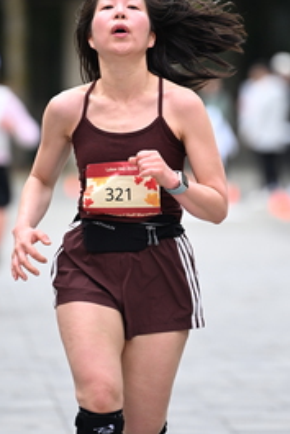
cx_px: 152
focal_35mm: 415
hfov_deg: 3.3
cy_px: 115
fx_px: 5008
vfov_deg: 5.0
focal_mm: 200
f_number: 2.8
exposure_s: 1/2000
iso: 640
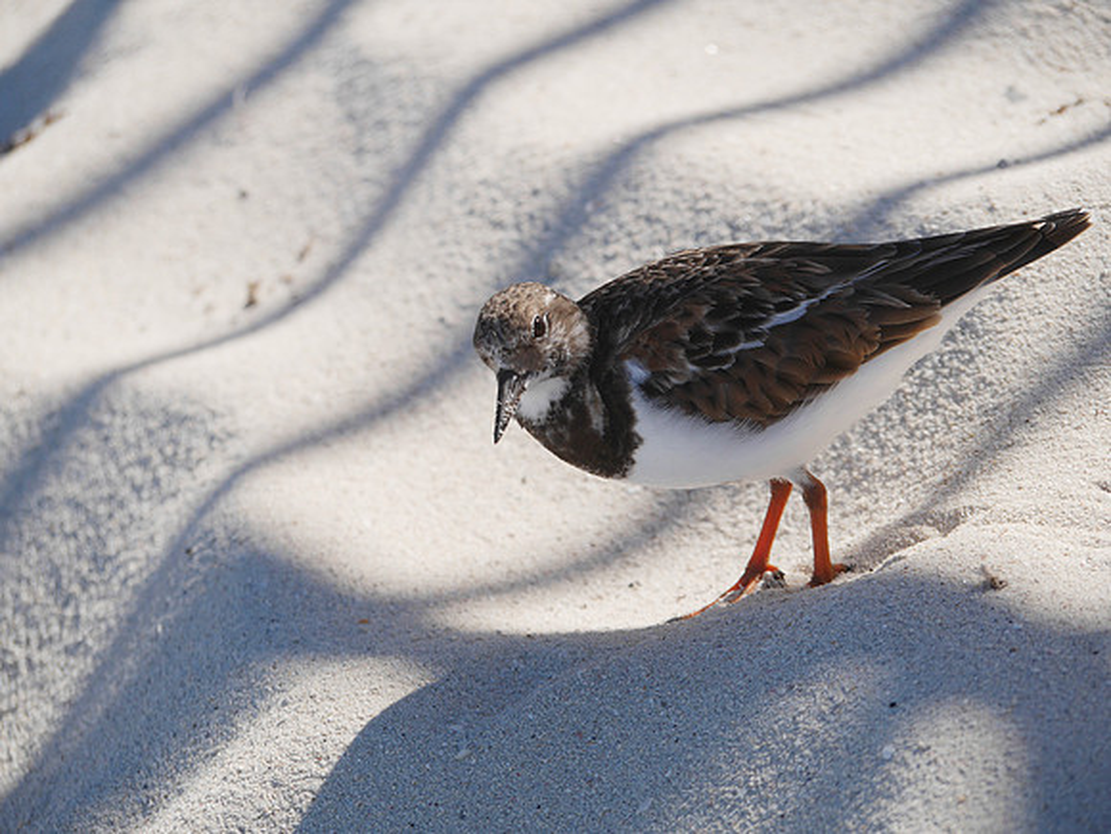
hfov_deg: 8.7
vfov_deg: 6.5
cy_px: 417
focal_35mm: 228
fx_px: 7318
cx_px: 556
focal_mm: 114
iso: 200
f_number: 5.6
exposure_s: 1/1600
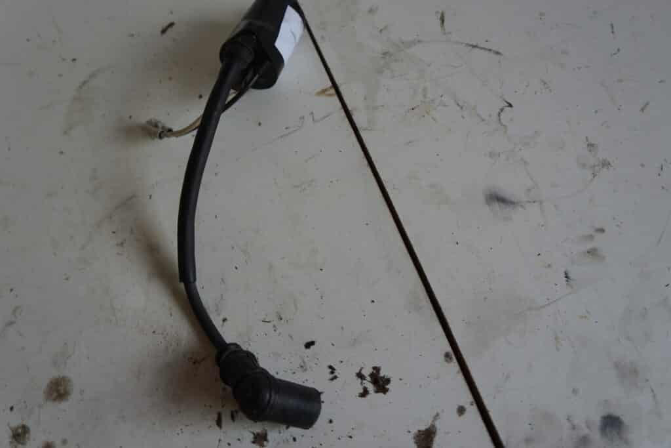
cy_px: 224
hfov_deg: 59.5
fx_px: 587
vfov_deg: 41.7
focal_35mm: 32
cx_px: 336
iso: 100
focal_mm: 21
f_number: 4
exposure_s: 1/60
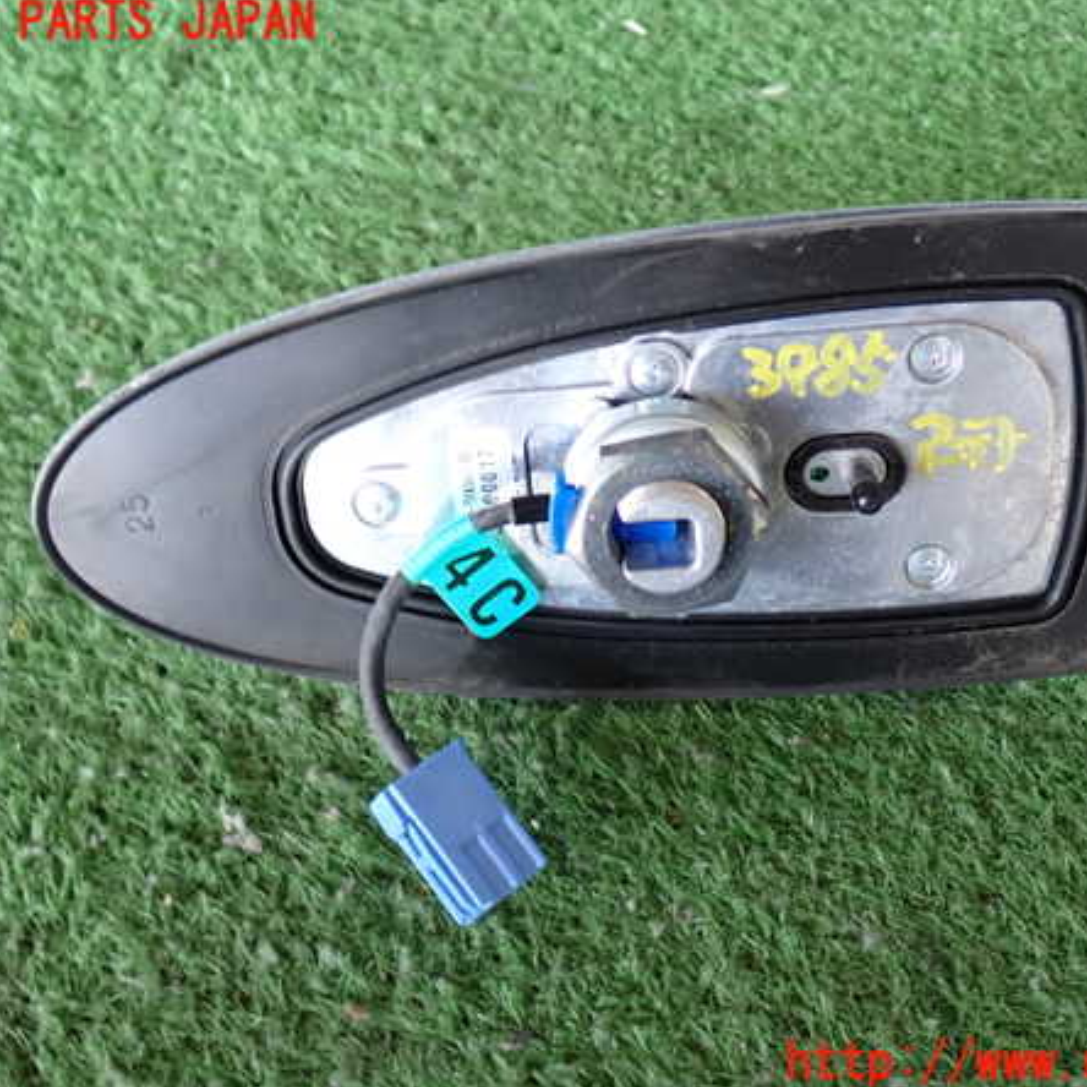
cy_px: 544
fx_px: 1528
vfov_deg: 39.2
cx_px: 605
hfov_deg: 39.1
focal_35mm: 43
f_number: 2.5
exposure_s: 1/40
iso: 200
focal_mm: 6.37
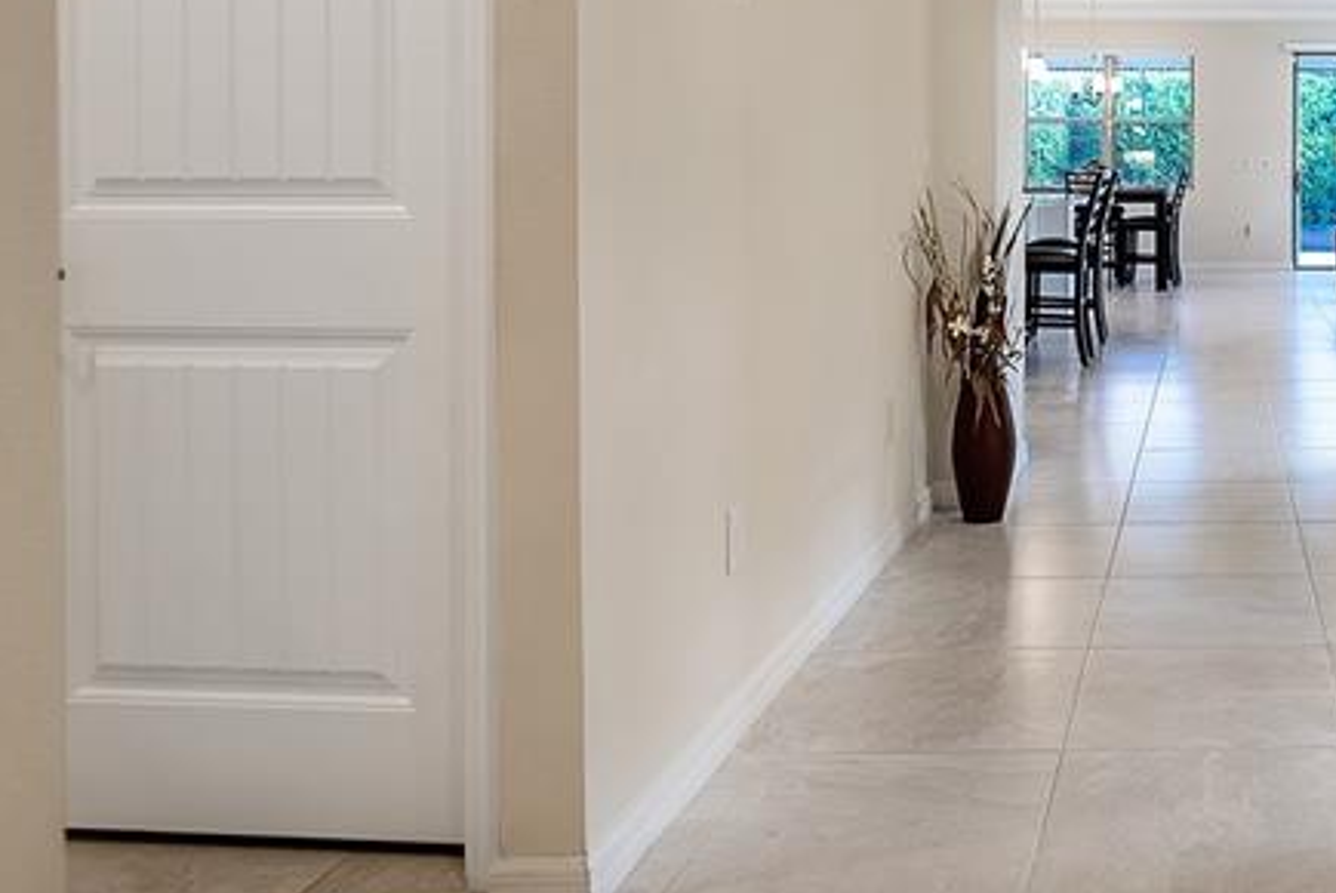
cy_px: 75
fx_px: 1225
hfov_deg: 49.5
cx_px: 1253
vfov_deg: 37.2
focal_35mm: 33
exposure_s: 1/4000
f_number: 3.5
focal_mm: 14
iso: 800
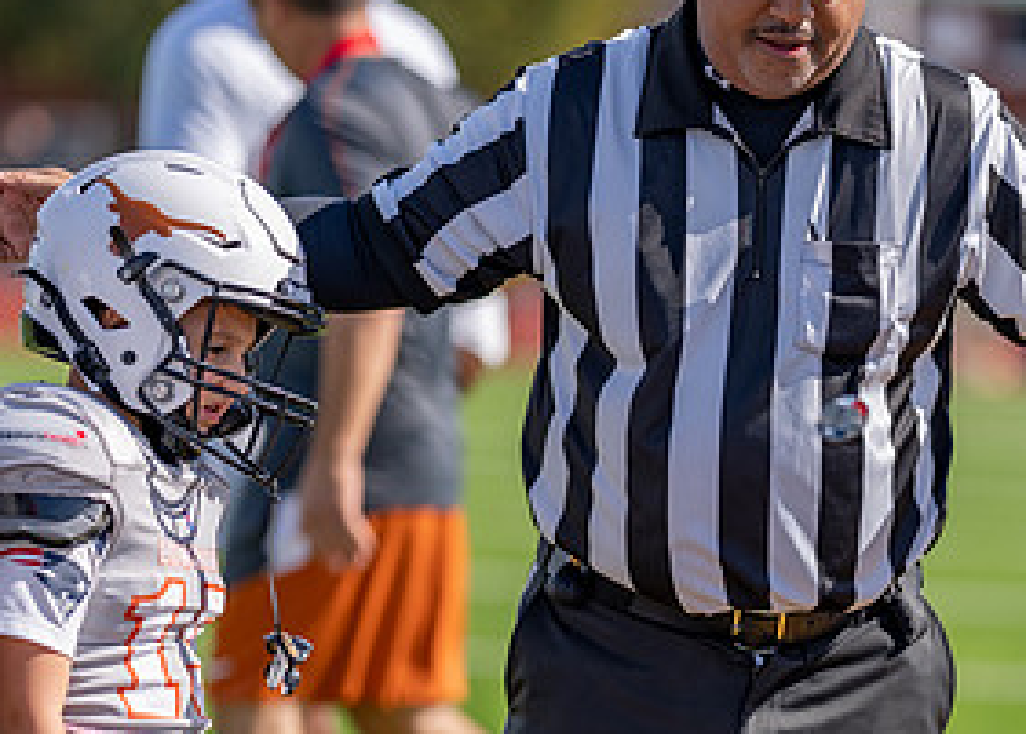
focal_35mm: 292
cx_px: 822
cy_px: 559
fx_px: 8513
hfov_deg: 6.9
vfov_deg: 4.9
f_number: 1.8
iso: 100
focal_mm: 135
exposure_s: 1/4000
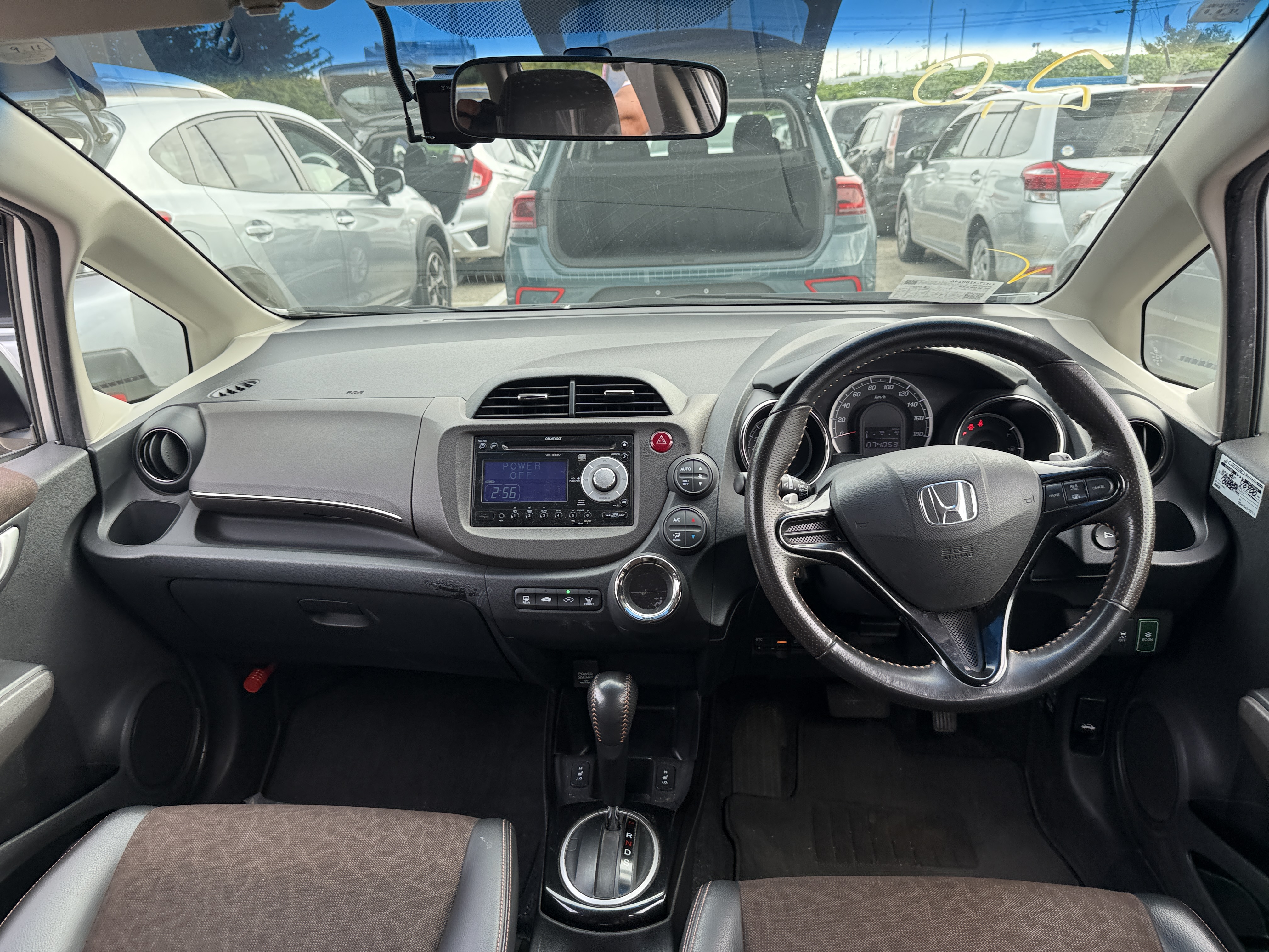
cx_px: 634
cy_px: 476
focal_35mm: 24
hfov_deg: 71.6
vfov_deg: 56.8
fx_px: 880
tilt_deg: -18.6
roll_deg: +0.6
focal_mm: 6.76
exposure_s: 1/372
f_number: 1.78
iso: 80
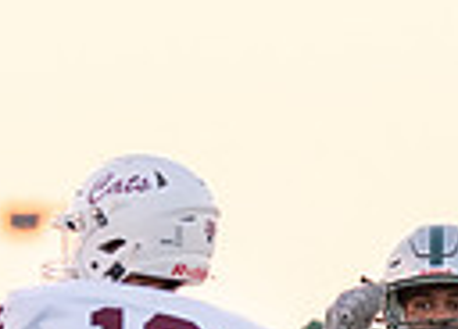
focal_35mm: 1444
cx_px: 425
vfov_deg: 1.0
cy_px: 517
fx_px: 18823
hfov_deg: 1.4
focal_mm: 200
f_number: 2.8
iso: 640
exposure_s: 1/1250
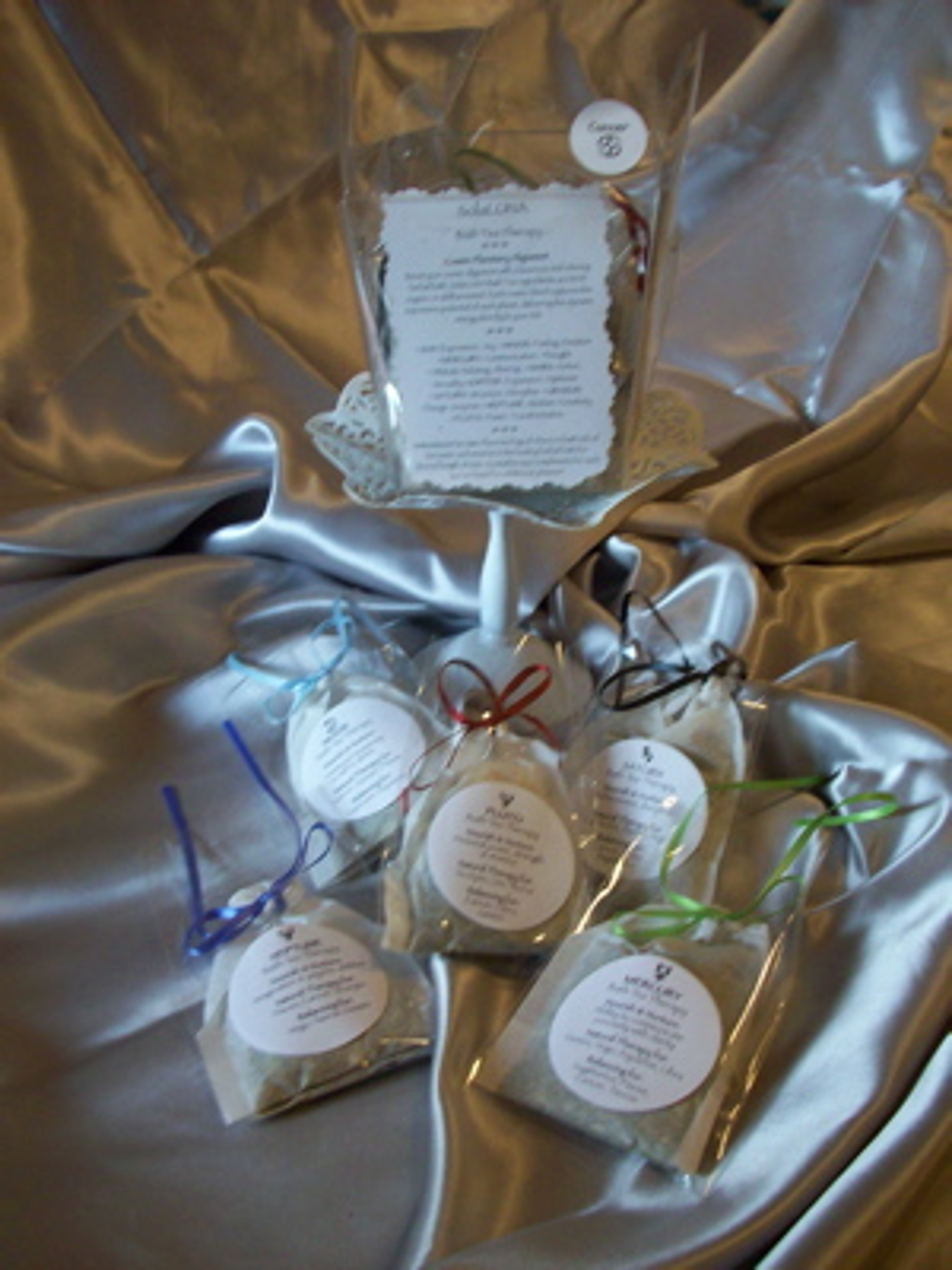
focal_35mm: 34
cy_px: 635
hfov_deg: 41.8
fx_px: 1247
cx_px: 476
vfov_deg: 54.0
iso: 160
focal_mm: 5.7
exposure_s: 1/27.6
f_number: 2.8
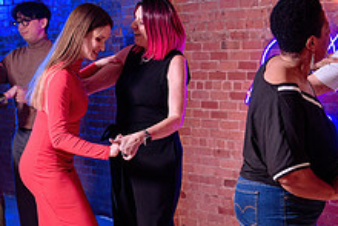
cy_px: 242
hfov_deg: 22.5
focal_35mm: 87
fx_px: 817
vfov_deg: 15.4
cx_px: 331
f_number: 2.8
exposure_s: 1/160
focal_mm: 28
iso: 500
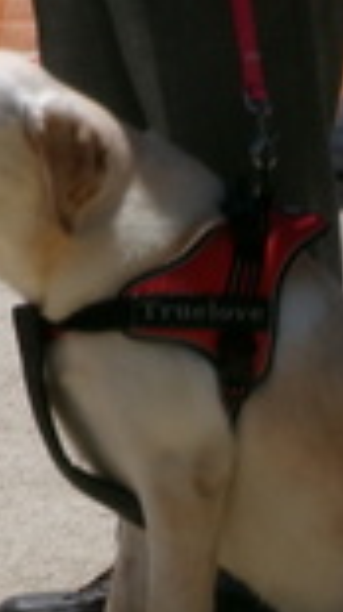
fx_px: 8519
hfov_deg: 2.3
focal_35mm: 526
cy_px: 732
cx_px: 518
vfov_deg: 4.1
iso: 100
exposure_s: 1/140
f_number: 16.5
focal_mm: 20.6
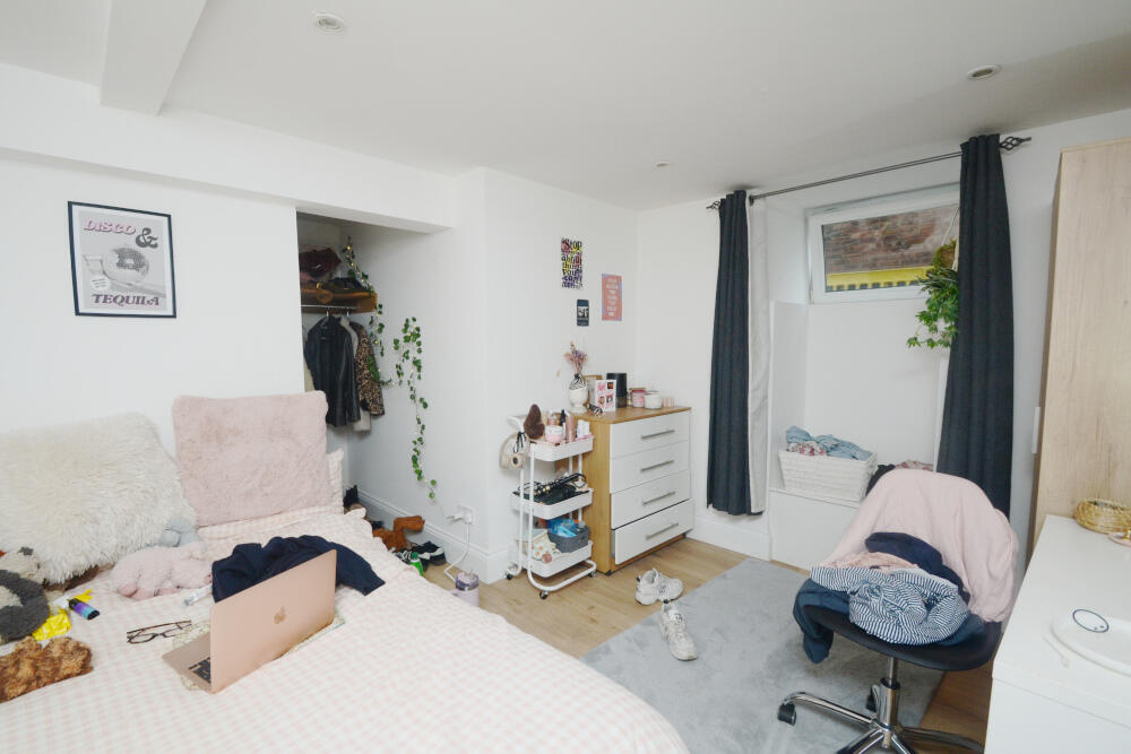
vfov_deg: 77.3
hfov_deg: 100.4
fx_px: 471
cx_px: 566
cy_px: 377
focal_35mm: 15
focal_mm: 10
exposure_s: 1/200
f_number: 5.6
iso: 400
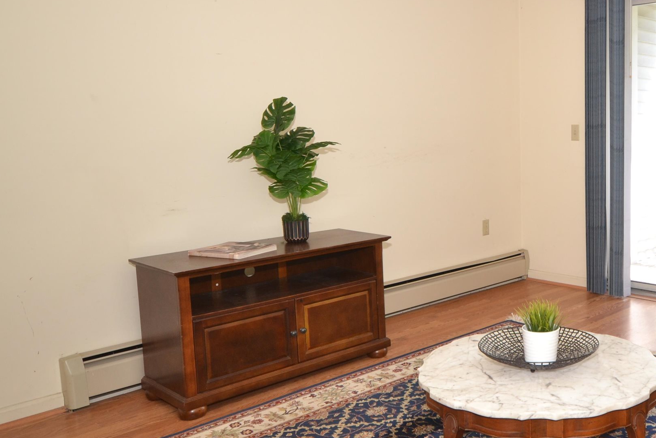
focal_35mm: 37
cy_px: 202
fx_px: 673
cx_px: 538
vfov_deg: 36.0
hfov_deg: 48.6
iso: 400
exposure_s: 1/100
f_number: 5.6
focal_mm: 13
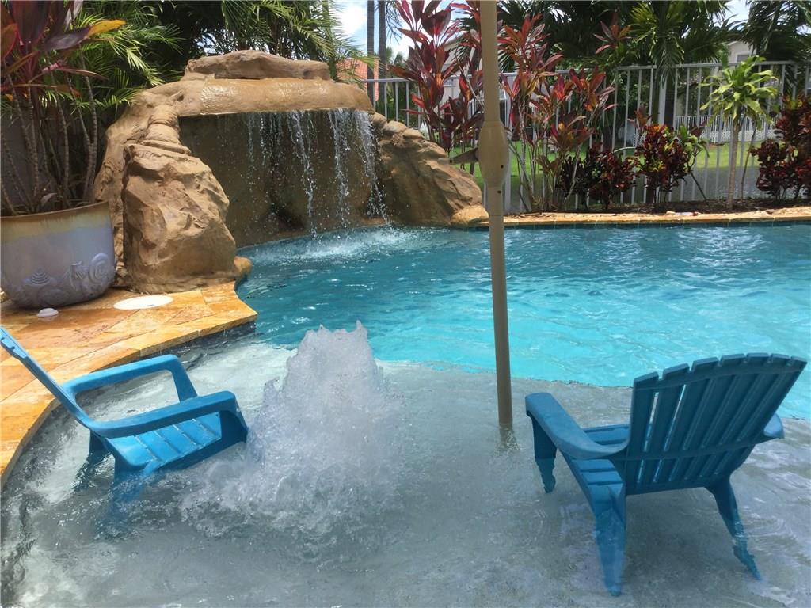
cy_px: 304
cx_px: 406
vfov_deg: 45.4
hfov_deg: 58.4
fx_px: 726
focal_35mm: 31
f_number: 2.4
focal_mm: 3.3
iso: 25
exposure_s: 1/590
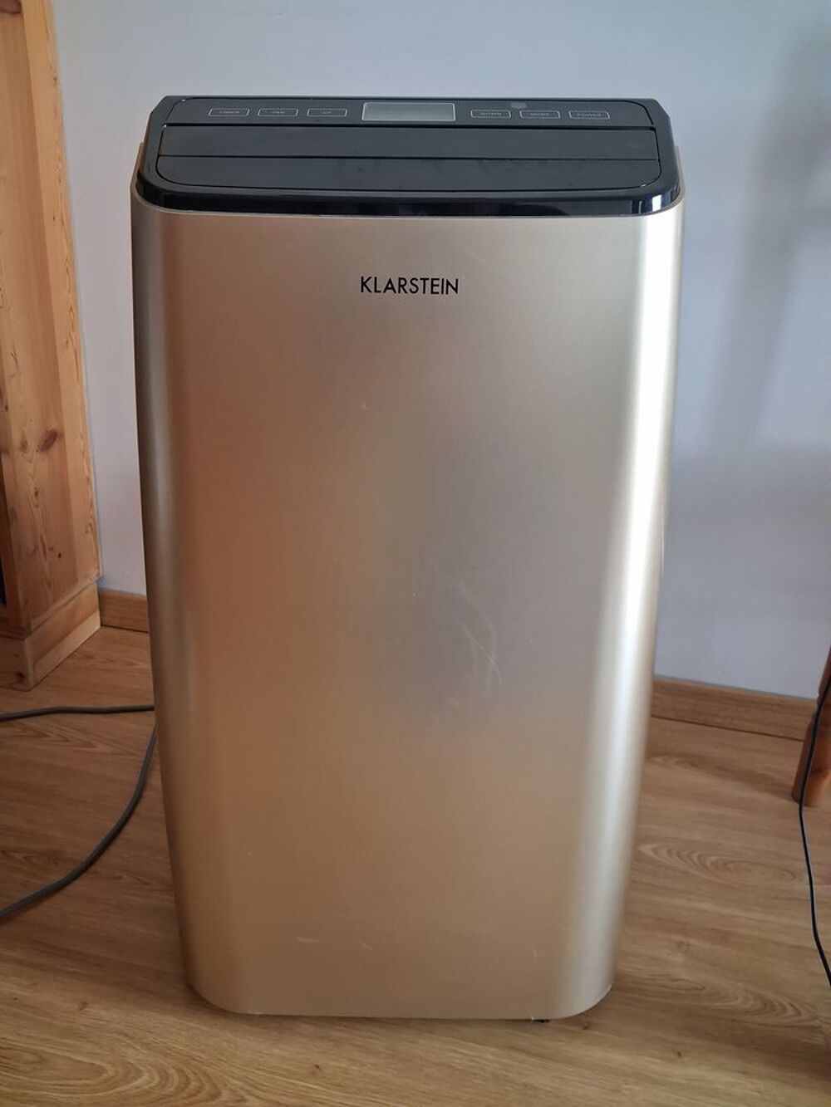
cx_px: 416
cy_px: 554
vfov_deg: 65.3
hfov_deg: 51.4
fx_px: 864
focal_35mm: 27
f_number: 1.8
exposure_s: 1/60
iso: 500
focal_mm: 4
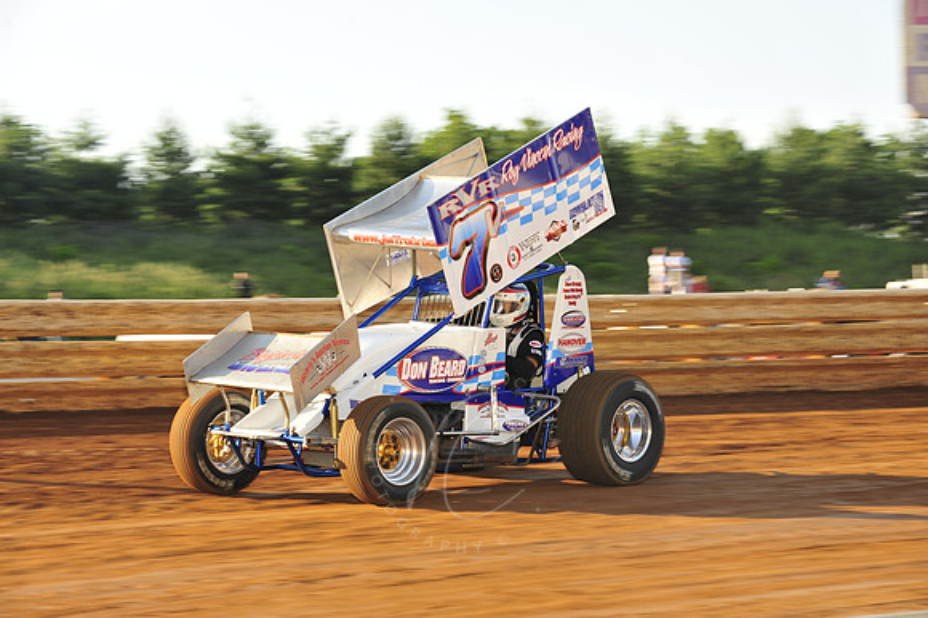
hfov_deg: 17.1
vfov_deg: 11.4
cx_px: 464
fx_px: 3091
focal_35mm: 120
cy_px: 309
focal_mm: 120
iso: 500
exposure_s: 1/320
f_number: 9
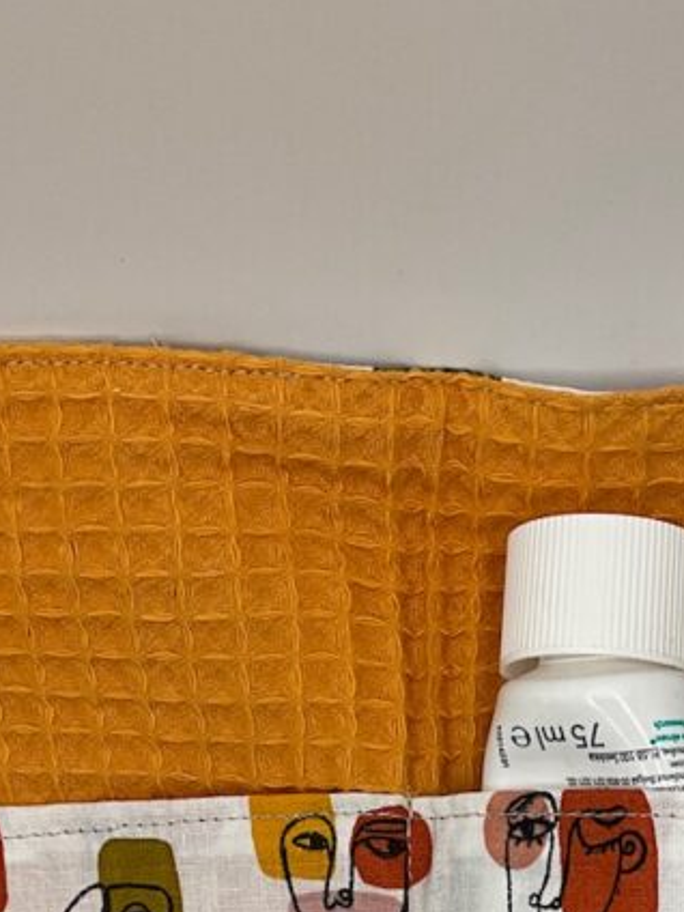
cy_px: 957
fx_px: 1844
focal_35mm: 70
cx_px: 527
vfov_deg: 26.0
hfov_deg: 20.8
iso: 25
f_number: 1.8
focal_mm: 3
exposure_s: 1/340
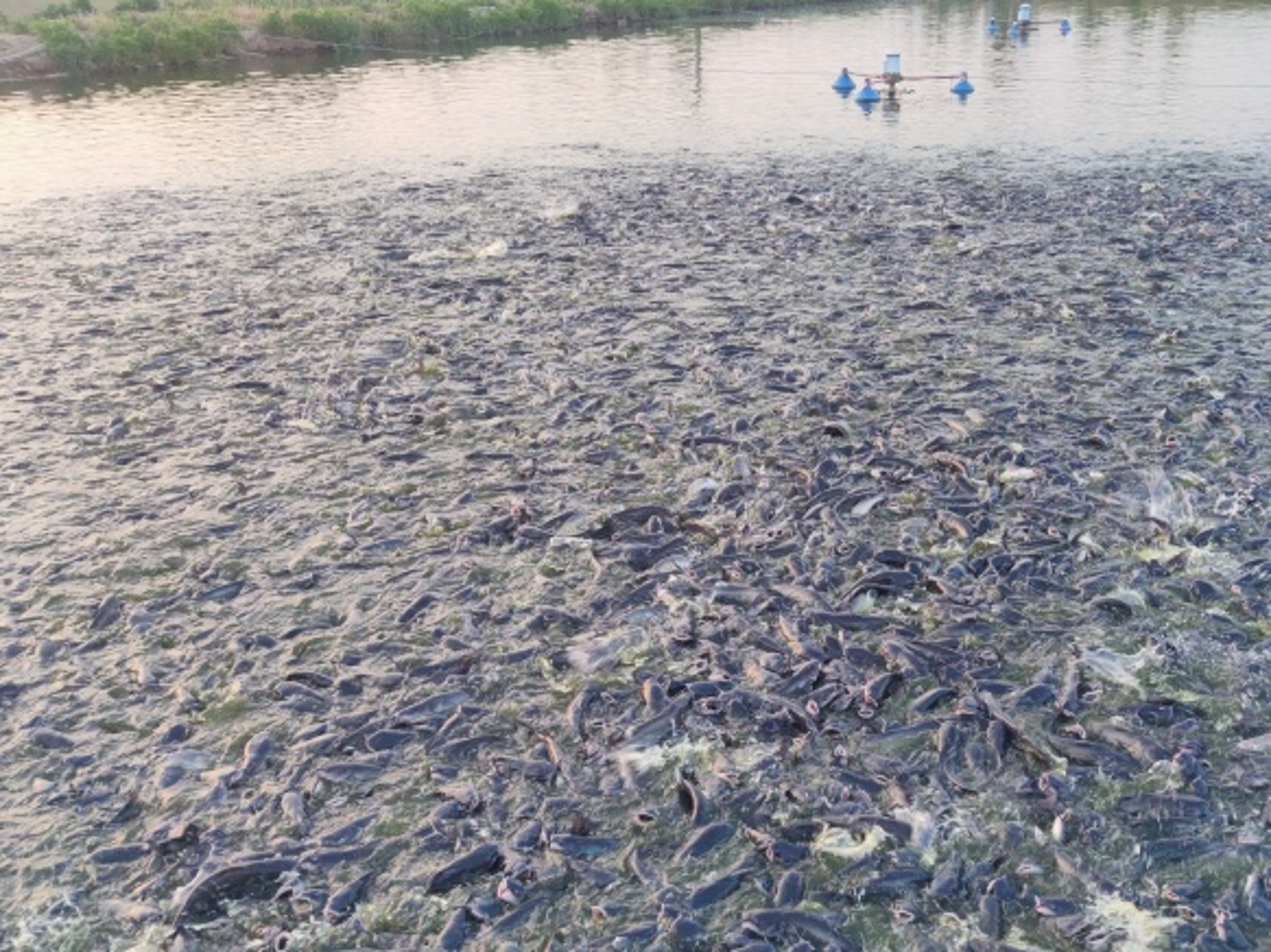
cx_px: 839
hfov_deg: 54.3
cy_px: 520
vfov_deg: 42.9
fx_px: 1211
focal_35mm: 33
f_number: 1.69
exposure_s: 1/100
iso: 77
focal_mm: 6.72
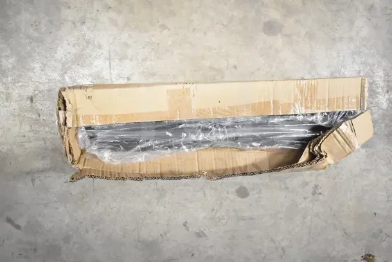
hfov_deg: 61.9
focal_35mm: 30
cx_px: 196
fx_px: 327
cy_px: 131
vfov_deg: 43.6
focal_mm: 20
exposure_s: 1/30
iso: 2200
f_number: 3.5
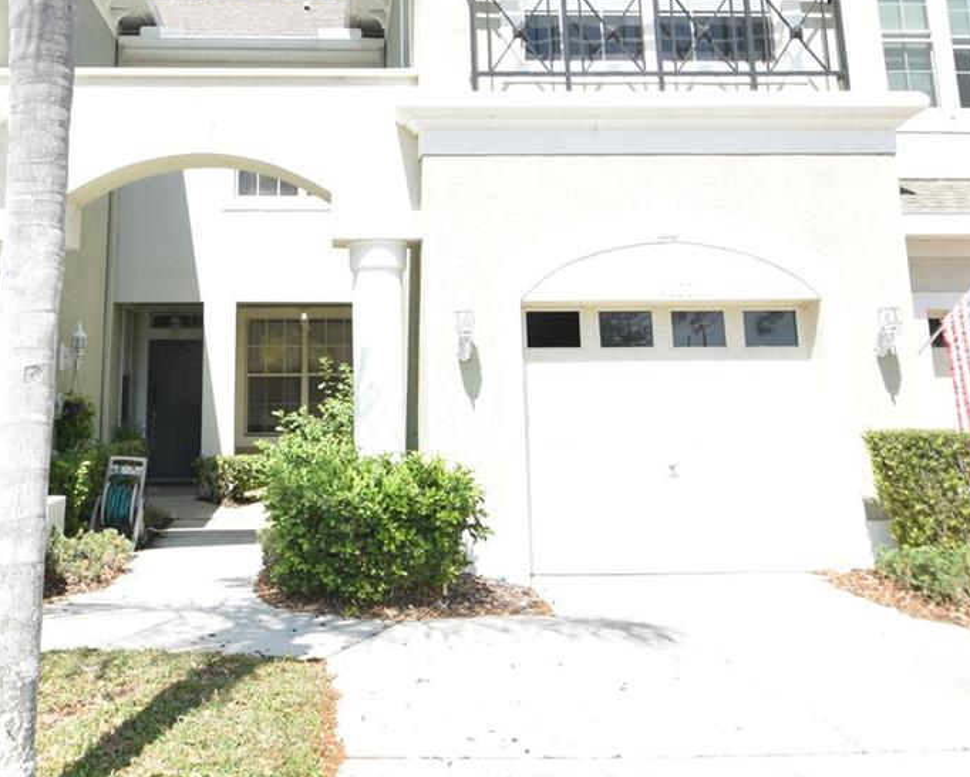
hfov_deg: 53.6
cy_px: 172
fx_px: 948
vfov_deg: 42.8
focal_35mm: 33
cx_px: 361
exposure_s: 1/250
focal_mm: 10
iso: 200
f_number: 8
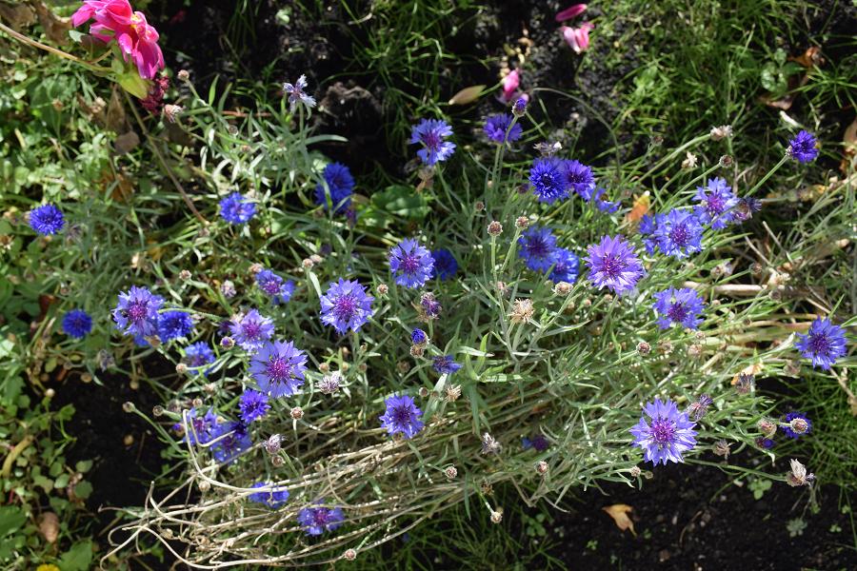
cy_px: 286
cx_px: 428
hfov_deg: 41.1
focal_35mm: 48
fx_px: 1143
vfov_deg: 28.1
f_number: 8
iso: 280
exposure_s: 1/250
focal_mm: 32
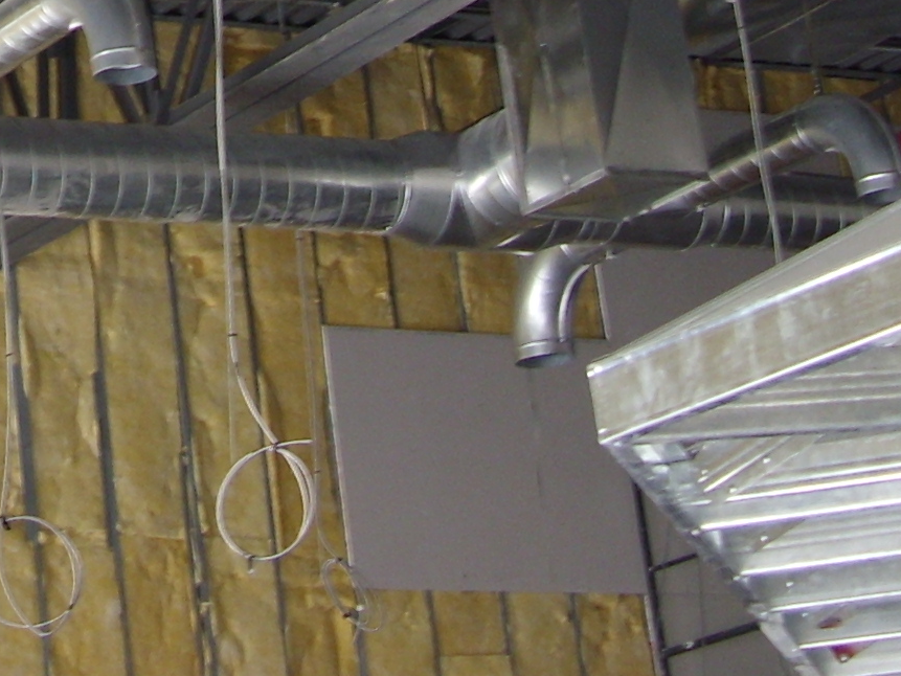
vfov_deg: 9.7
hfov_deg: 12.9
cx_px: -495
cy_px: -571
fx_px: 3749
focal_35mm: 144
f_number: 2.8
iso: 100
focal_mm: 6.3
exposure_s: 1/30
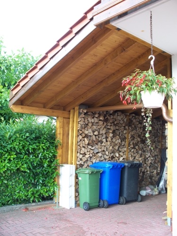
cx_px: 88
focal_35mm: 36
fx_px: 245
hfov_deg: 39.7
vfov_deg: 51.4
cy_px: 118
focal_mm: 7.54
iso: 80
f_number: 2.8
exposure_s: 1/60
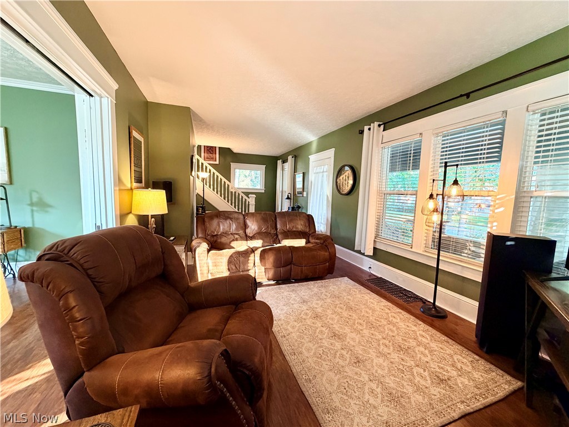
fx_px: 230
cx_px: 284
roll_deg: -1.8
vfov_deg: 85.7
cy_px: 214
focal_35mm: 14
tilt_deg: -5.5
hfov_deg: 102.1
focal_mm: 2.22
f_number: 2.2
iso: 400
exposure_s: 1/60
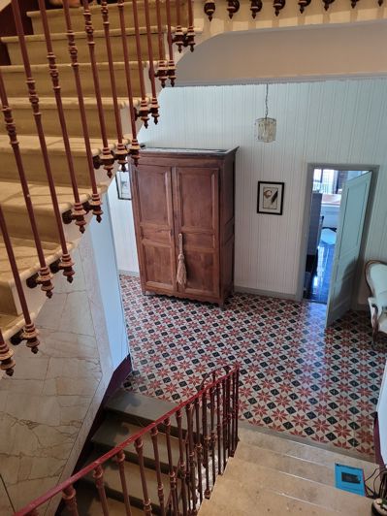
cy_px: 258
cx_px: 194
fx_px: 388
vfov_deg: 67.3
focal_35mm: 26
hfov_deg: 53.1
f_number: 1.8
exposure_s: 1/25
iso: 500
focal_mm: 5.4
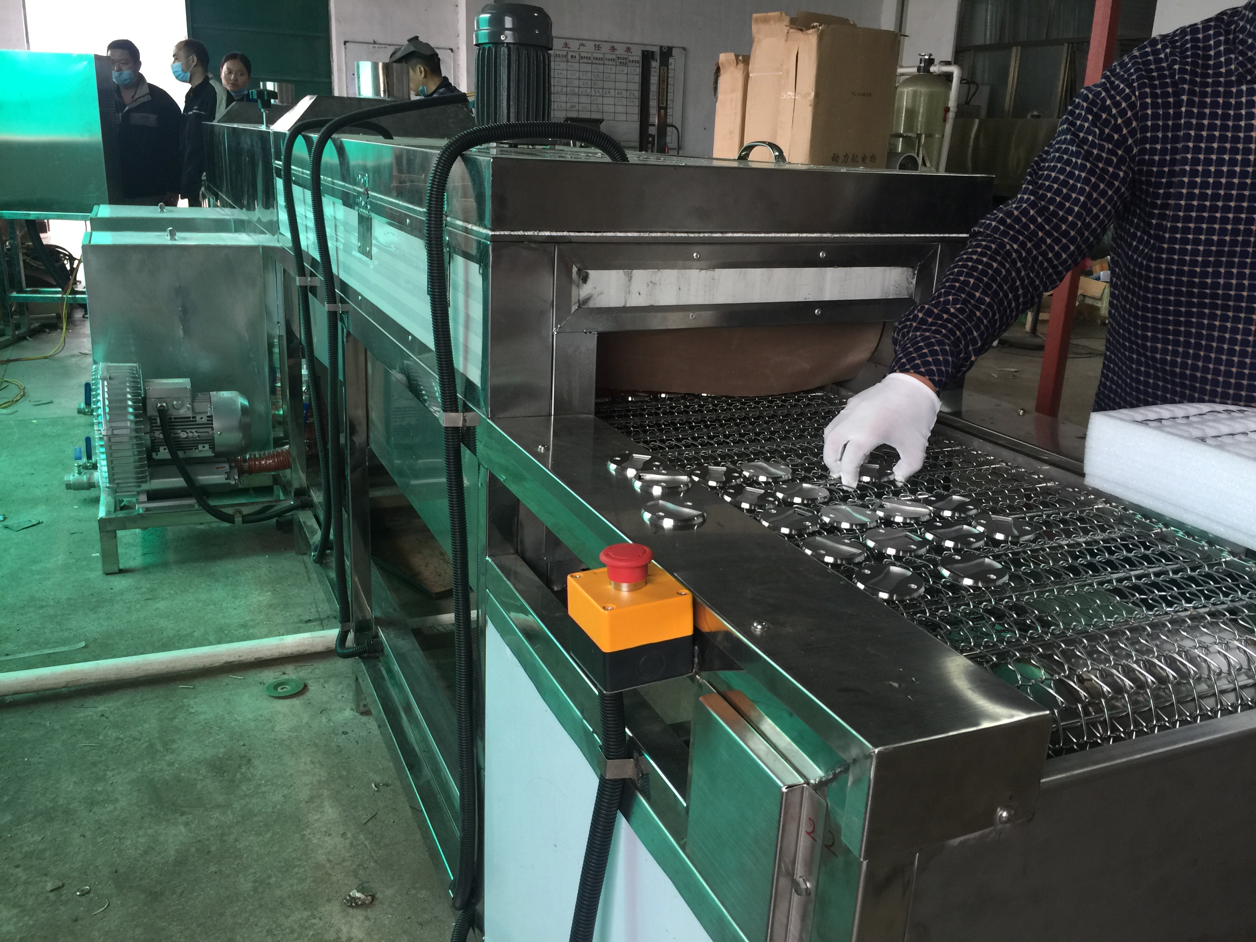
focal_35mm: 29
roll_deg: -3.8
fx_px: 1052
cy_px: 471
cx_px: 628
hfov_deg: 61.7
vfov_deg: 48.2
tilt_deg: -17.2
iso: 40
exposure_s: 1/17
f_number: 2.2
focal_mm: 4.15
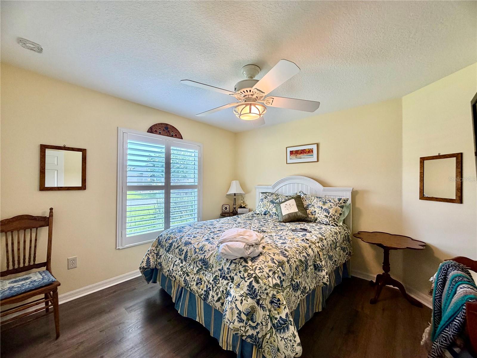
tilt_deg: +0.4
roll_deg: -0.8
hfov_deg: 102.1
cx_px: 238
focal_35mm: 14
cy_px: 179
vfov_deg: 85.7
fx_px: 193
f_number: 2.2
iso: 160
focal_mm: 2.22
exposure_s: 1/120
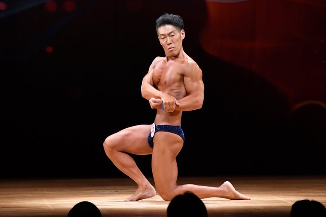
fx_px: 2851
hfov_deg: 6.5
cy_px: 108
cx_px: 163
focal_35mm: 315
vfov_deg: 4.4
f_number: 5.6
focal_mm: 210
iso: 4000
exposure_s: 1/400
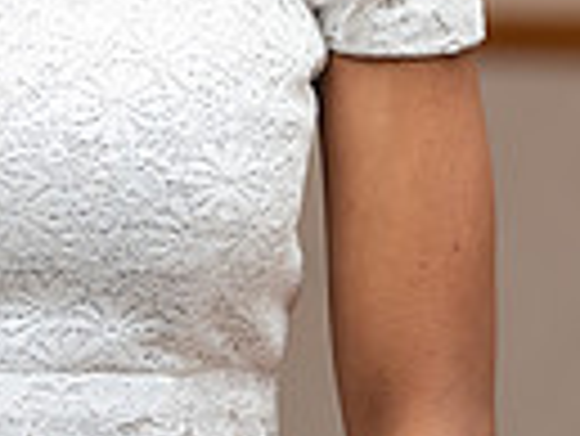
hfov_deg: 4.3
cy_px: -353
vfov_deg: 3.3
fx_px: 7631
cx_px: -153
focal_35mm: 455
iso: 1000
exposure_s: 1/200
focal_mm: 105
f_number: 5
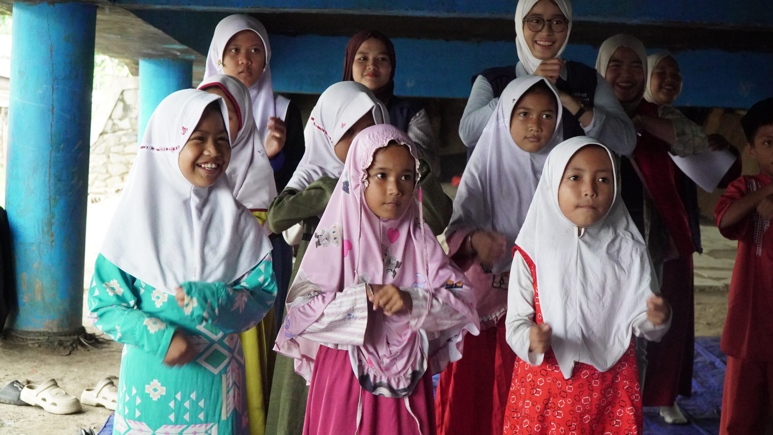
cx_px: 386
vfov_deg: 20.0
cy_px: 186
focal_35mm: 60
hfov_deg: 34.9
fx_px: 1230
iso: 8000
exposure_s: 1/160
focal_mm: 38
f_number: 5.6
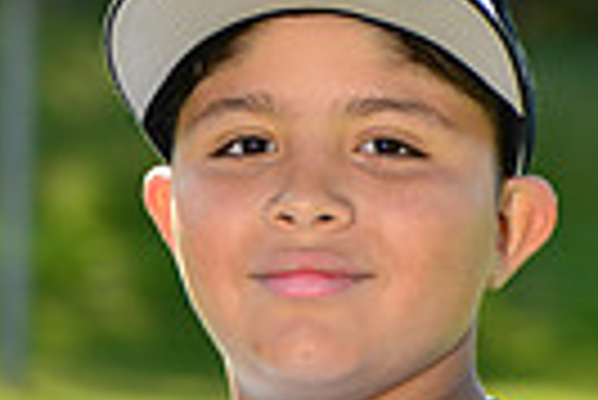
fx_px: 10510
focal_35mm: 632
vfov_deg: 2.2
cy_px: 591
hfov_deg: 3.3
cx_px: -180
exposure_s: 1/250
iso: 200
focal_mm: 145
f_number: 8
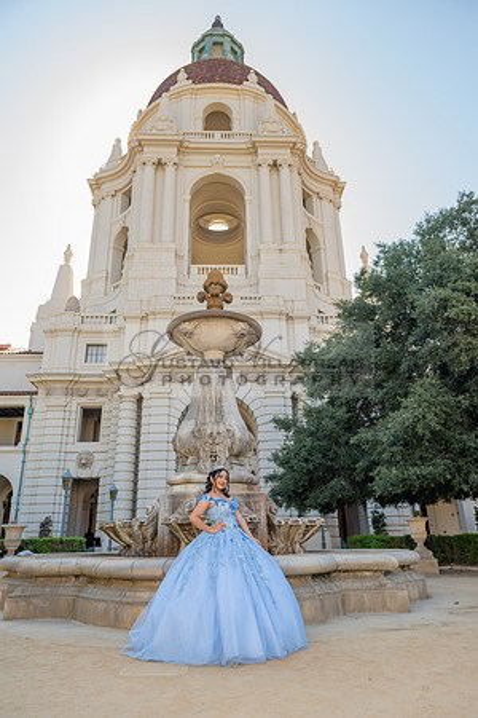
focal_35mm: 24
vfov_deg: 73.7
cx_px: 239
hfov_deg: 53.1
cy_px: 359
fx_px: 478
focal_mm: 24
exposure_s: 1/200
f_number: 5
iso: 200
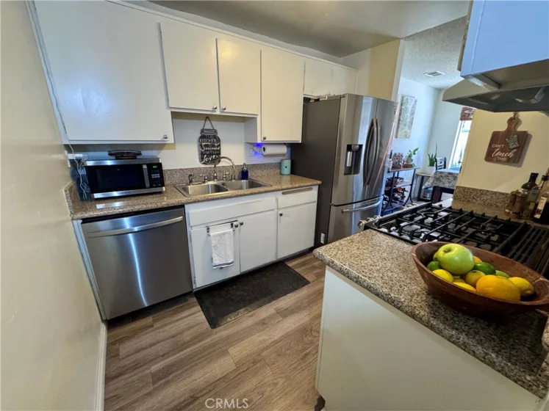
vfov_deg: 85.7
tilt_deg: -17.4
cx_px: 274
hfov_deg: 102.1
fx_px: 222
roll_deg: -0.5
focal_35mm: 14
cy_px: 206
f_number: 2.2
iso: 500
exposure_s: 1/60
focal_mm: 2.22
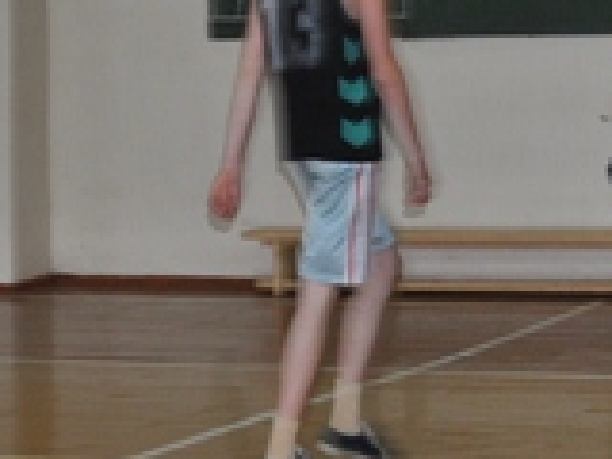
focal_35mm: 179
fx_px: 3163
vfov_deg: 8.3
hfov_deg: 11.0
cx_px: 57
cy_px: 340
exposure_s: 1/60
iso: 200
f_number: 4.2
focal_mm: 31
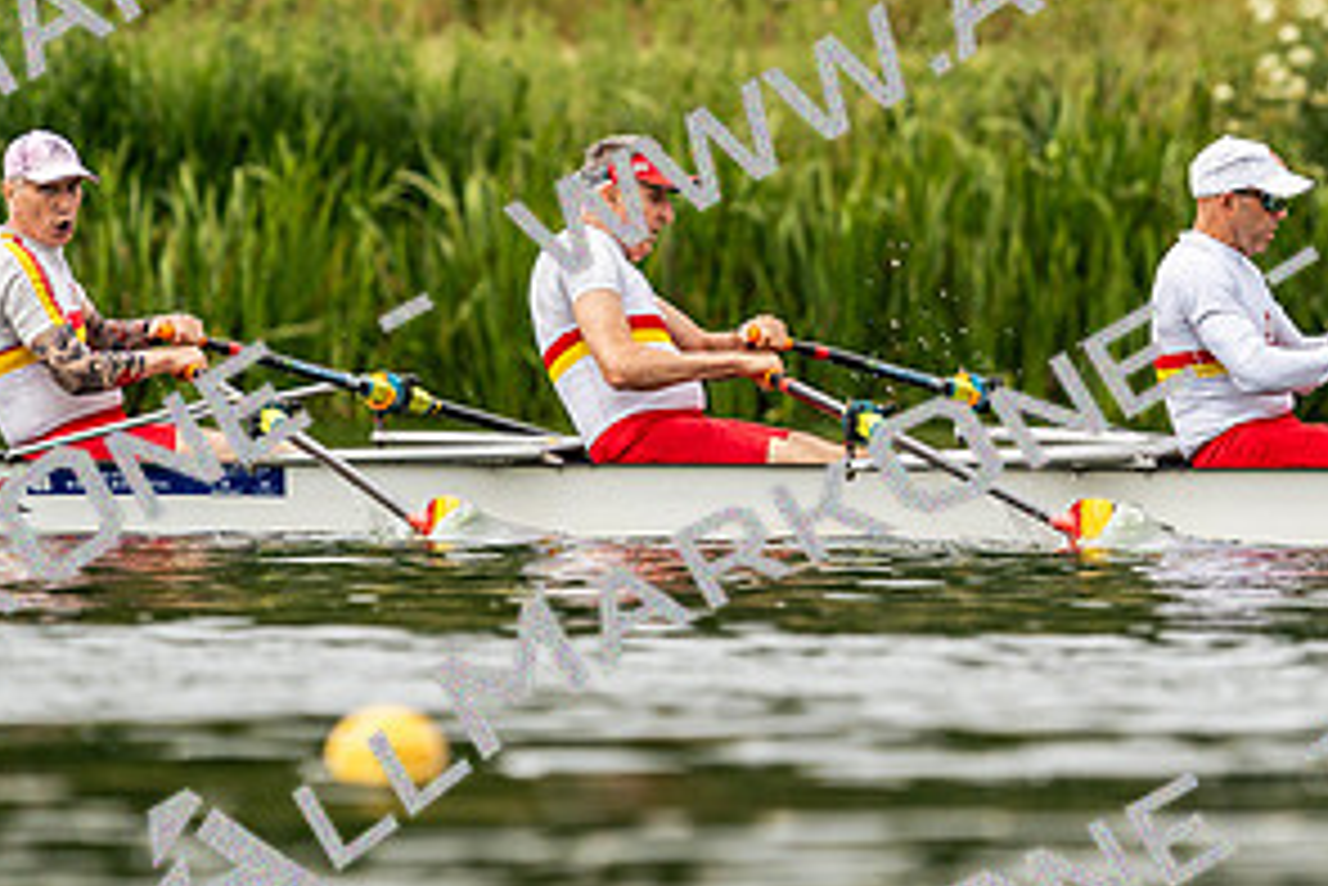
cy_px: 290
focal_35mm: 903
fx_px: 33325
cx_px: 1062
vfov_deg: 1.5
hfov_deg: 2.3
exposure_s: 1/2000
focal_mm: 459
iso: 320
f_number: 6.3
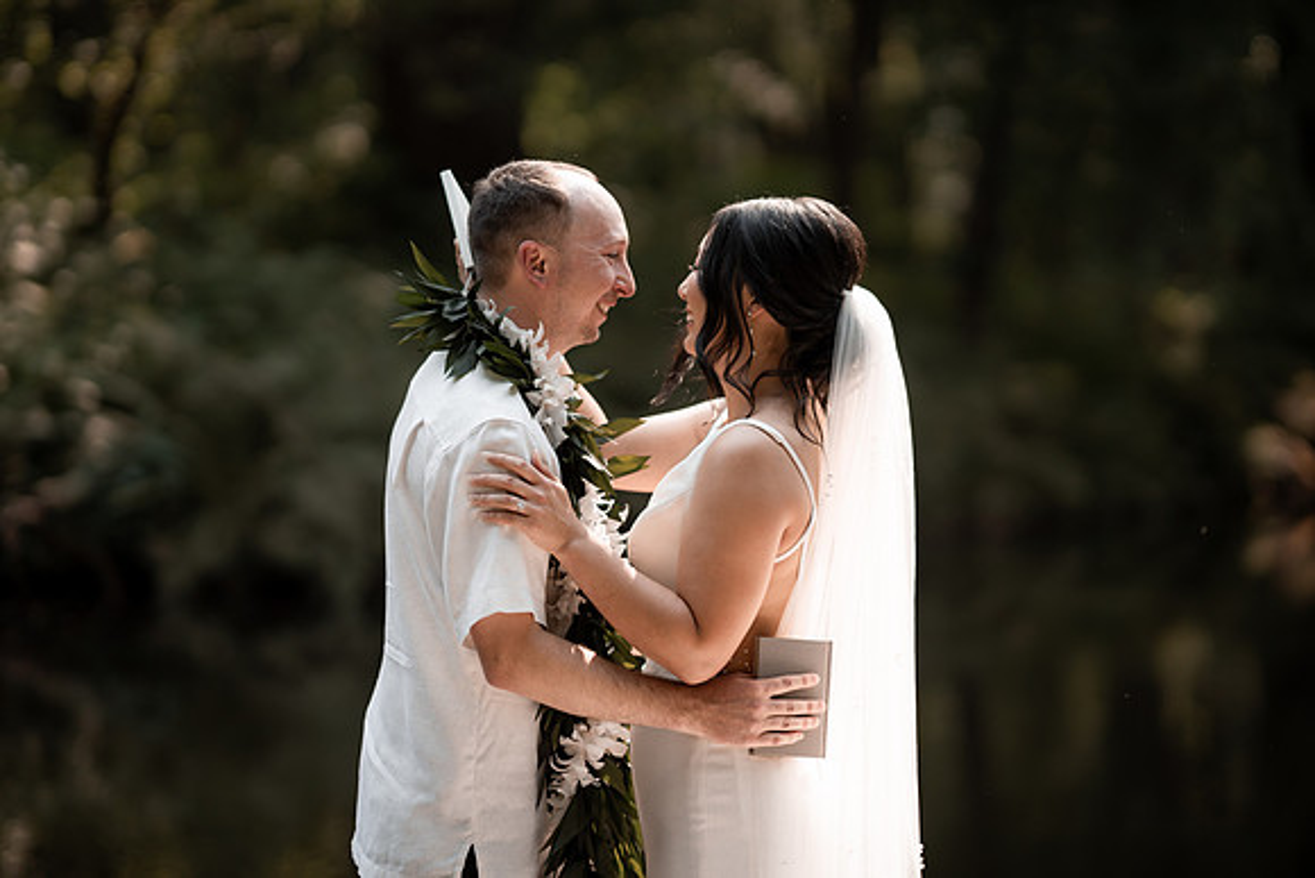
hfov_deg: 22.1
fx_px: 3361
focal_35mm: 92
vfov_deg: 14.9
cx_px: 712
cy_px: 403
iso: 100
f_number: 1.4
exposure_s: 1/1600
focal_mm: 85
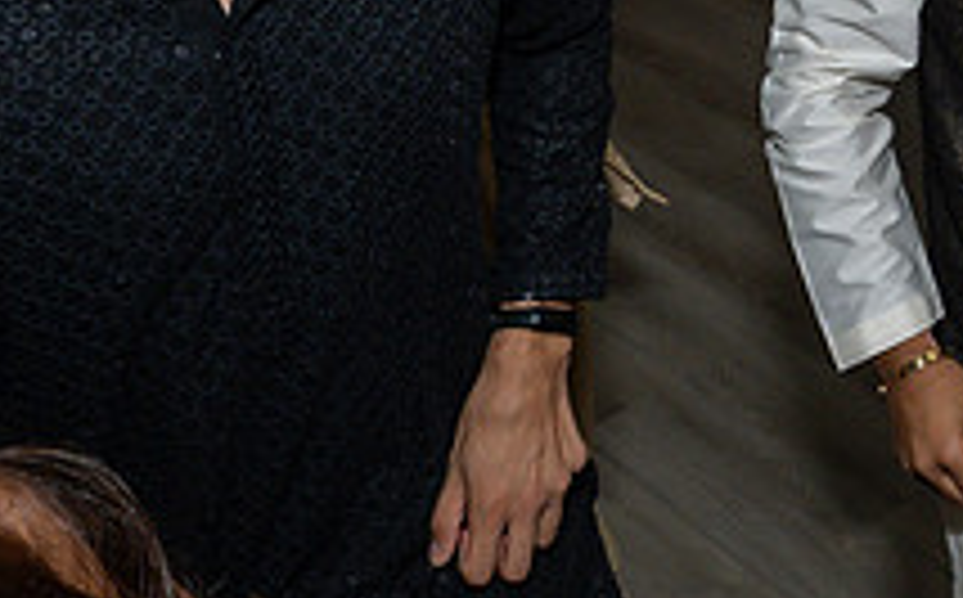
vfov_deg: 17.1
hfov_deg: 25.4
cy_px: -203
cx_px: 1220
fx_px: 1860
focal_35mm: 71
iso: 800
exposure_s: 1/250
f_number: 8
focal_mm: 17
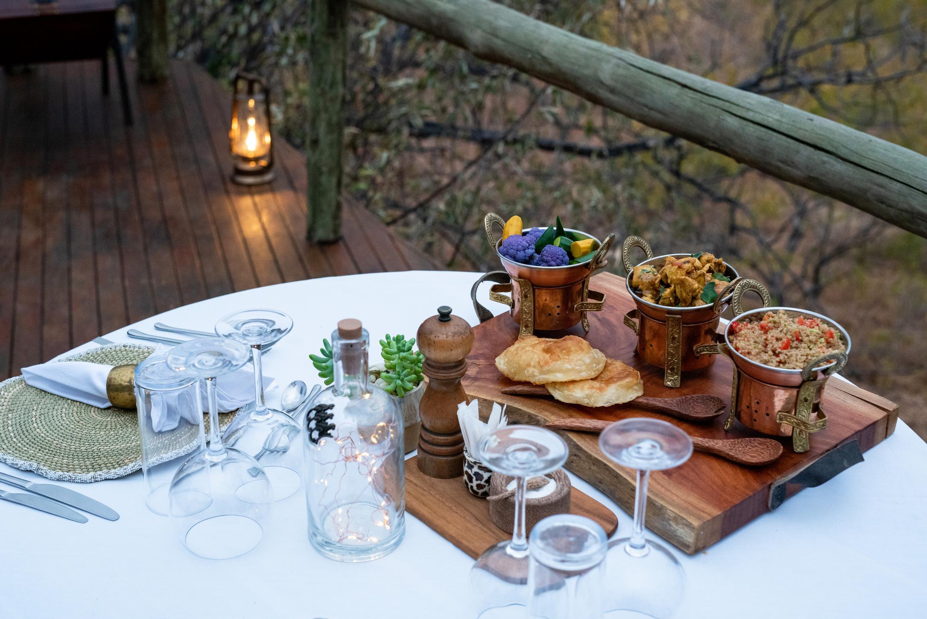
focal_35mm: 50
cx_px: 464
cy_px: 310
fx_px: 1288
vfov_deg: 27.0
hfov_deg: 39.6
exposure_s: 1/200
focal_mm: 50
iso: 3200
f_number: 4
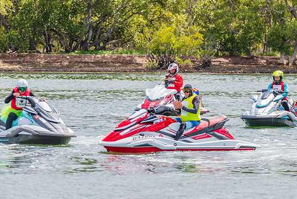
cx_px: 154
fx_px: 2849
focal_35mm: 345
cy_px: 105
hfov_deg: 6.0
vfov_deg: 4.0
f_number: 8
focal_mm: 300
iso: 800
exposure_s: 1/2500
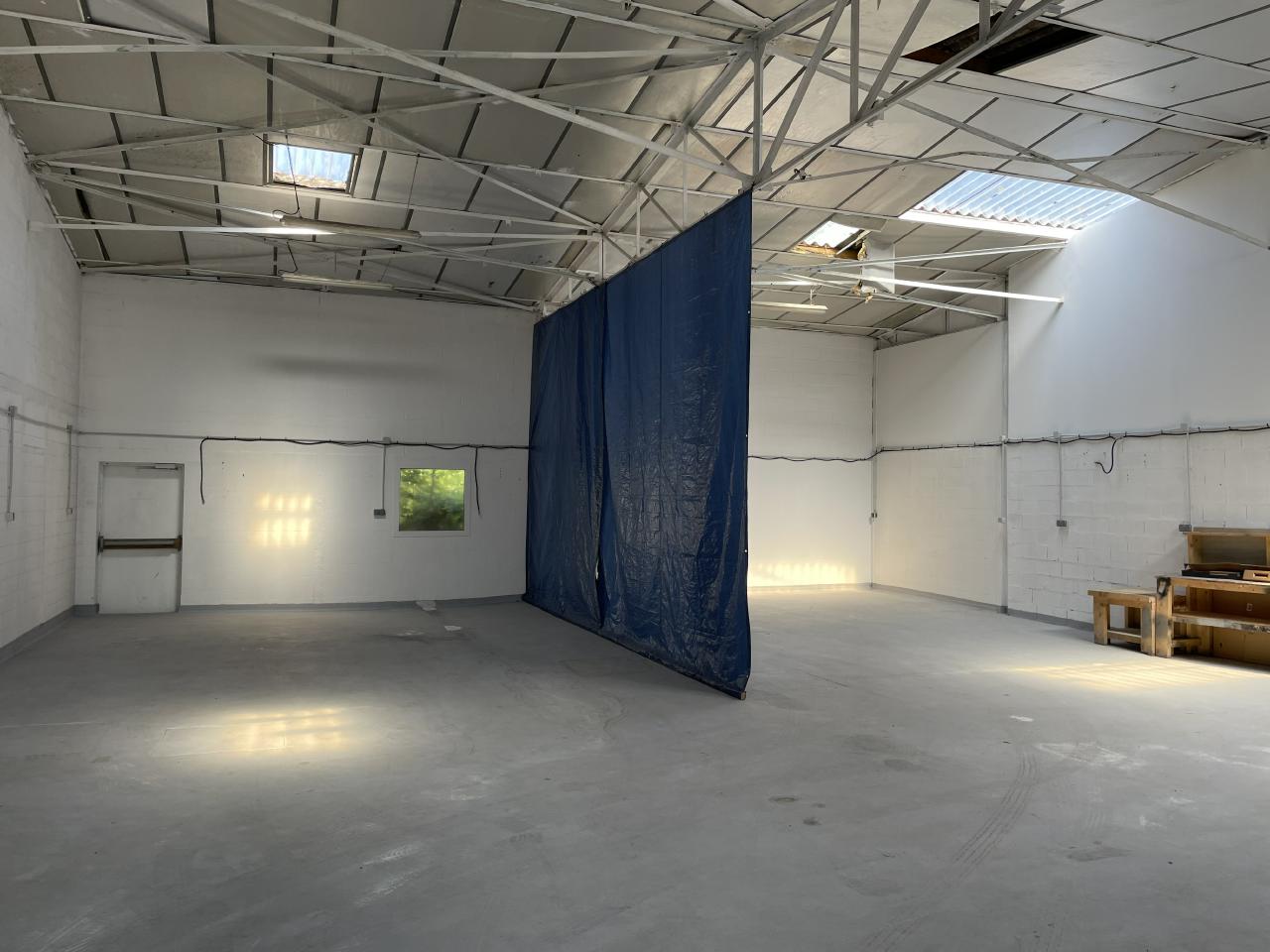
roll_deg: -0.5
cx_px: 635
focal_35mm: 26
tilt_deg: +1.5
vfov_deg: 53.1
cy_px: 476
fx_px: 954
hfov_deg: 67.3
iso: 32
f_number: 1.6
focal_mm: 4.2
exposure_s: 1/152
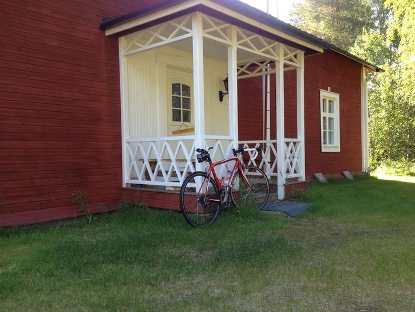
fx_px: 420
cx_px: 208
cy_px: 156
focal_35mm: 35
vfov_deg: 40.7
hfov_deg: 52.6
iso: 50
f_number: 2.4
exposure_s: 1/120
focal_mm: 4.28
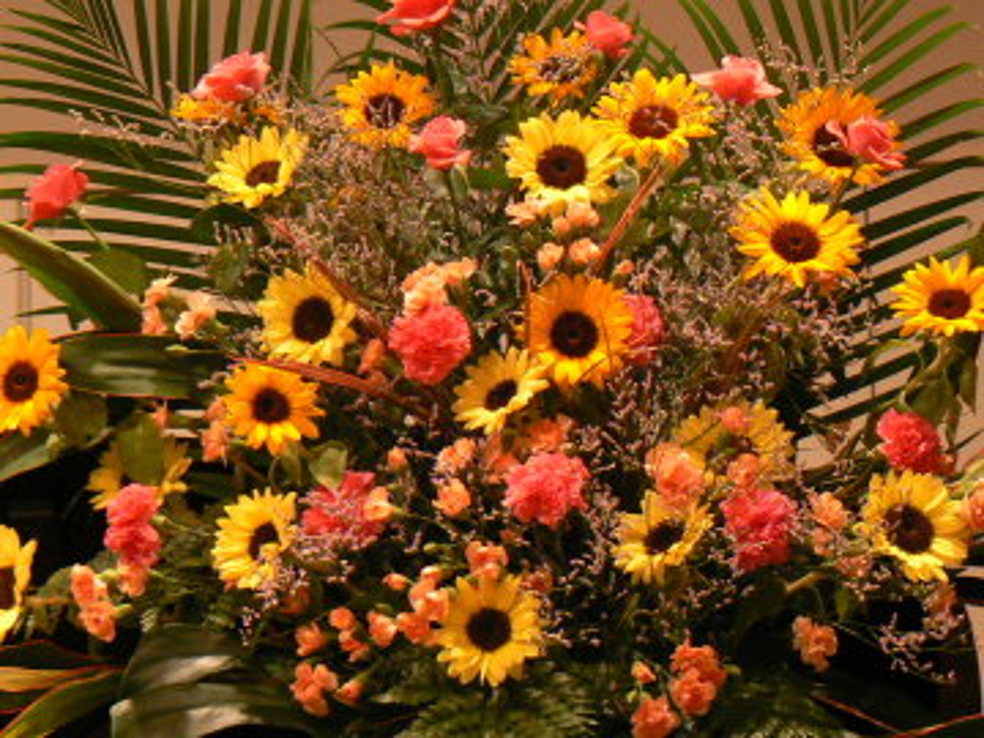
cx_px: 492
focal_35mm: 136
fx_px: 3866
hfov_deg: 14.5
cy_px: 369
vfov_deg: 10.9
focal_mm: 16.5
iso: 200
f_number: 3.2
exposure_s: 1/13
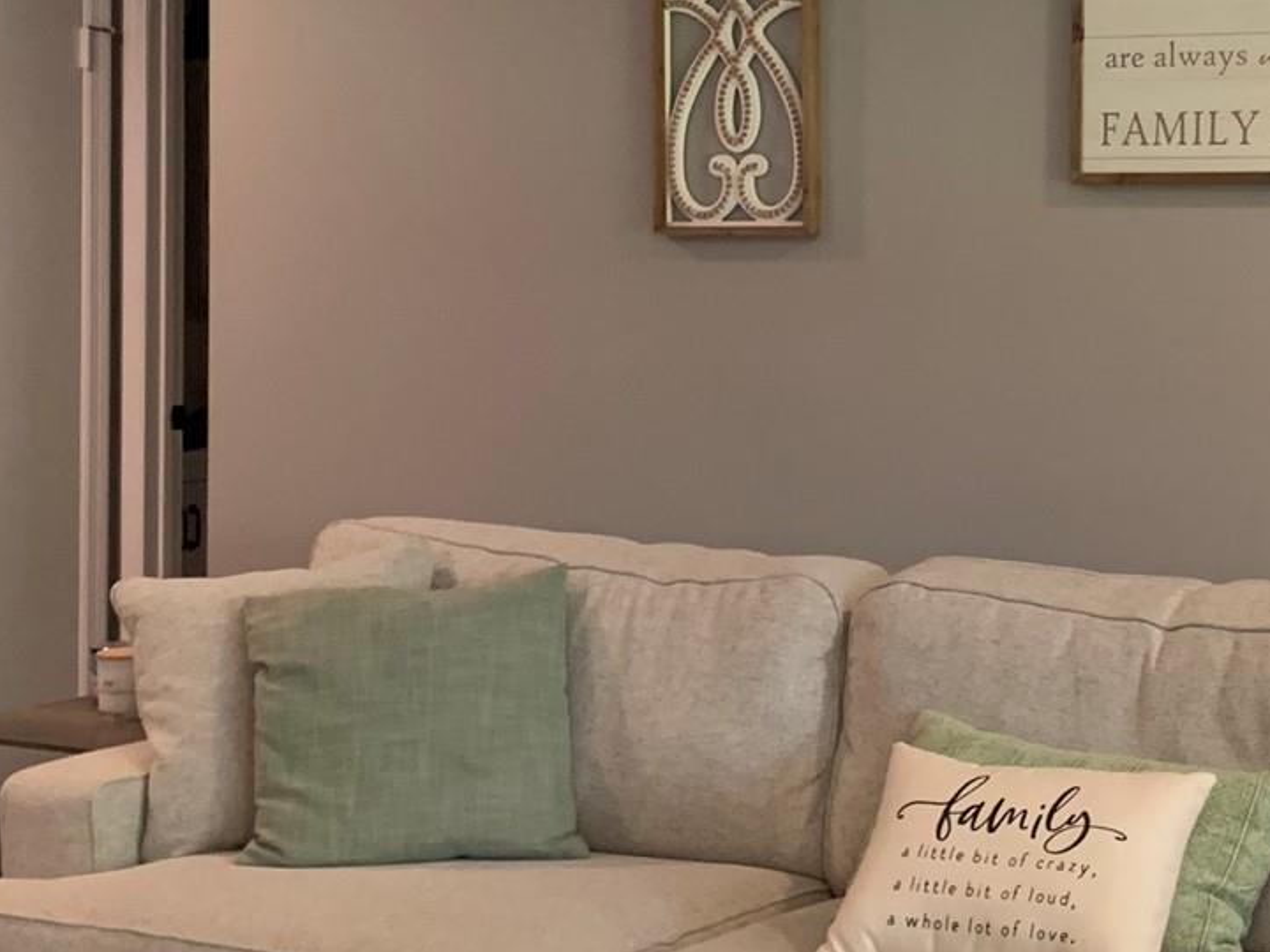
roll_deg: -0.9
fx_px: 2715
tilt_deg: -1.7
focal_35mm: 74
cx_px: 1057
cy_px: 335
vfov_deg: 19.8
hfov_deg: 25.8
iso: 160
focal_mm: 4.25
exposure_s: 1/60
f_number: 1.8
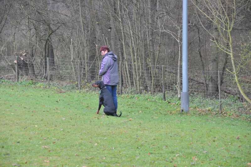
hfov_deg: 15.2
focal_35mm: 135
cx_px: 126
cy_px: 84
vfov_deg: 10.1
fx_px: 940
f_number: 5.6
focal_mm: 90
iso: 400
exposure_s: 1/100
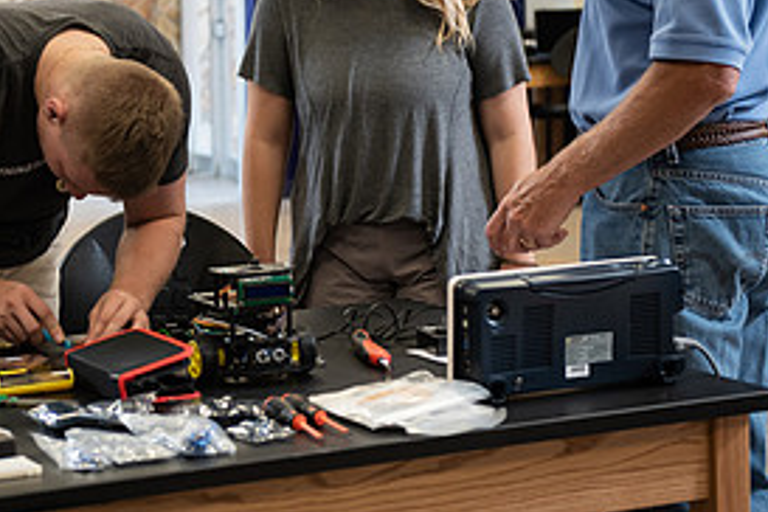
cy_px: 94
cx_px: 129
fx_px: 2496
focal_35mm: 117
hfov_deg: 17.3
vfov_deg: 11.7
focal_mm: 55
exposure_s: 1/200
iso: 800
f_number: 3.5
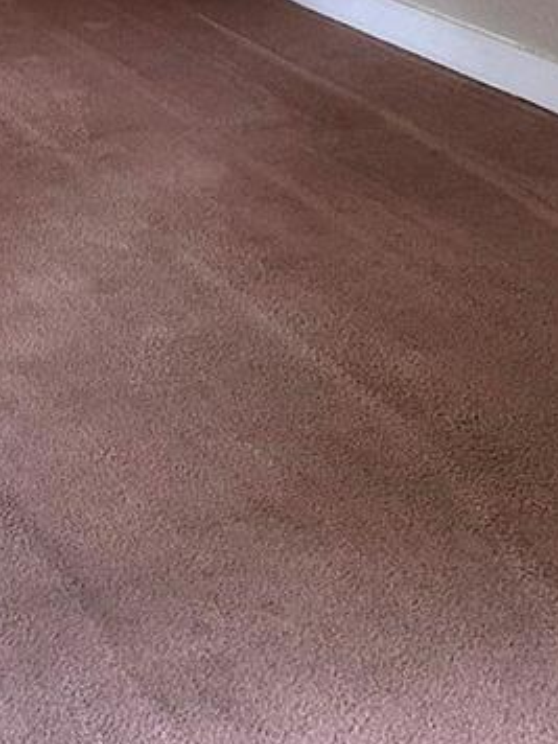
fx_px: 1741
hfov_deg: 17.4
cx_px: -113
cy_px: -355
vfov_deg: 20.7
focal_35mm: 81
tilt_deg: -3.5
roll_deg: +0.8
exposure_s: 1/60
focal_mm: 6.86
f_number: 1.78
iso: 250
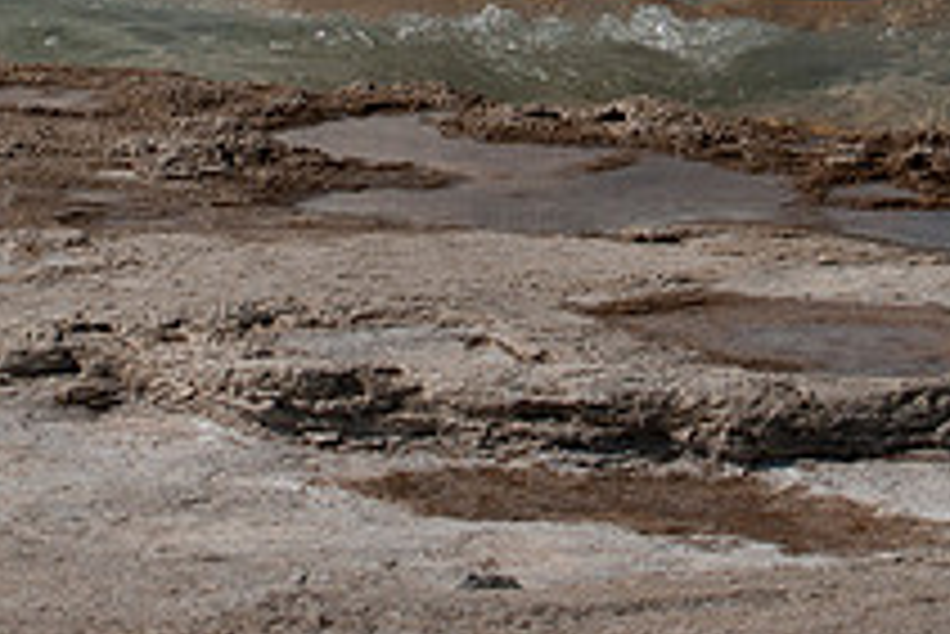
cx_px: 423
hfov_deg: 7.1
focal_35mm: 289
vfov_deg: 4.7
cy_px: -198
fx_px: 7631
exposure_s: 1/400
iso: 320
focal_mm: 70
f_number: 9
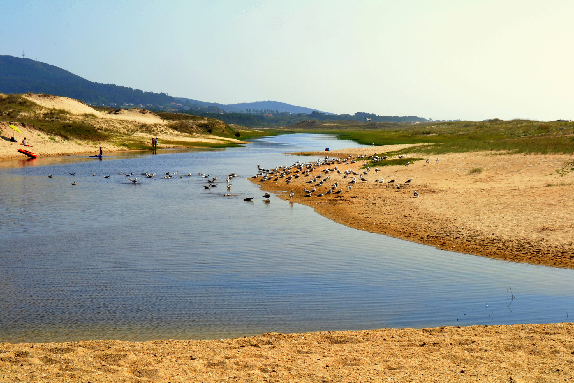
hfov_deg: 35.1
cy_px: 192
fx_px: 909
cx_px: 287
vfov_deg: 23.8
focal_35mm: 57
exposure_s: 1/200
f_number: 18
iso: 400
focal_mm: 38
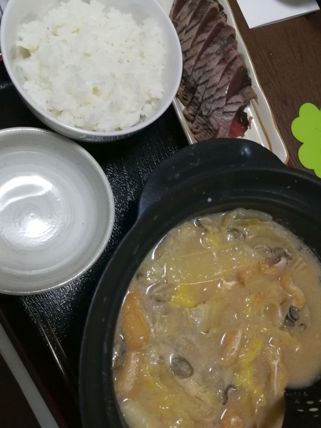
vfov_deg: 65.3
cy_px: 214
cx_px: 160
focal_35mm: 27
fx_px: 334
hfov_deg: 51.4
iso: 400
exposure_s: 1/30
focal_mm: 3.95
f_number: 2.2
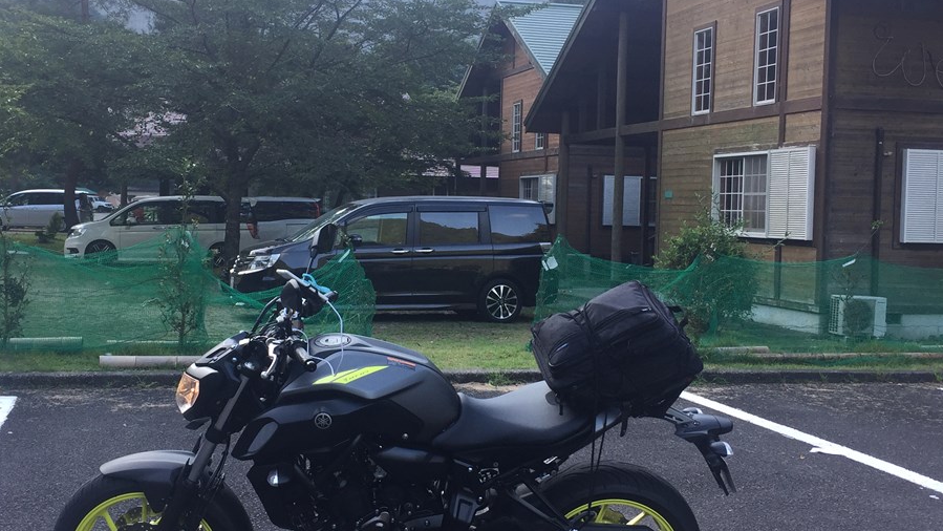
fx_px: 1125
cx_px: 417
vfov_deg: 26.5
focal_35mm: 45
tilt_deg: -1.8
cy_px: 247
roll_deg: -1.7
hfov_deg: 45.4
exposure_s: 1/120
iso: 32
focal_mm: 4.15
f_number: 2.2
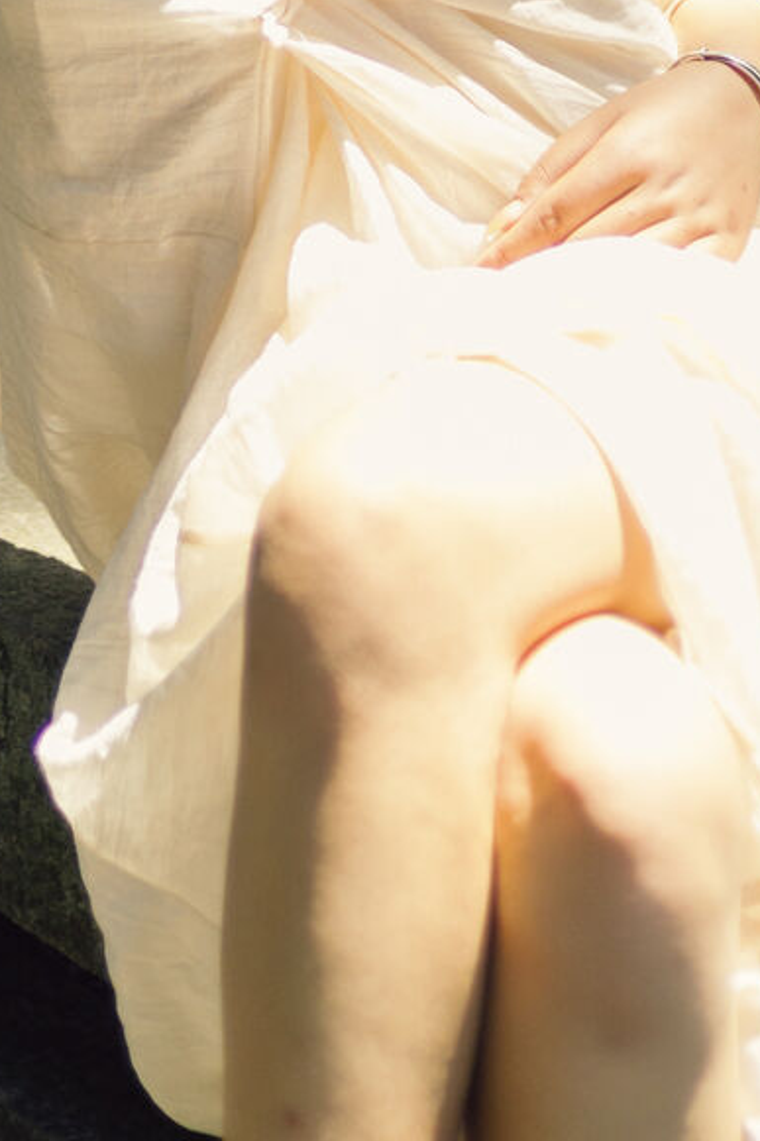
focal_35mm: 155
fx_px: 4911
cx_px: 159
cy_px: -454
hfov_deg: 8.8
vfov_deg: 12.7
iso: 320
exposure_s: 1/2500
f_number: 1.8
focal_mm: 50
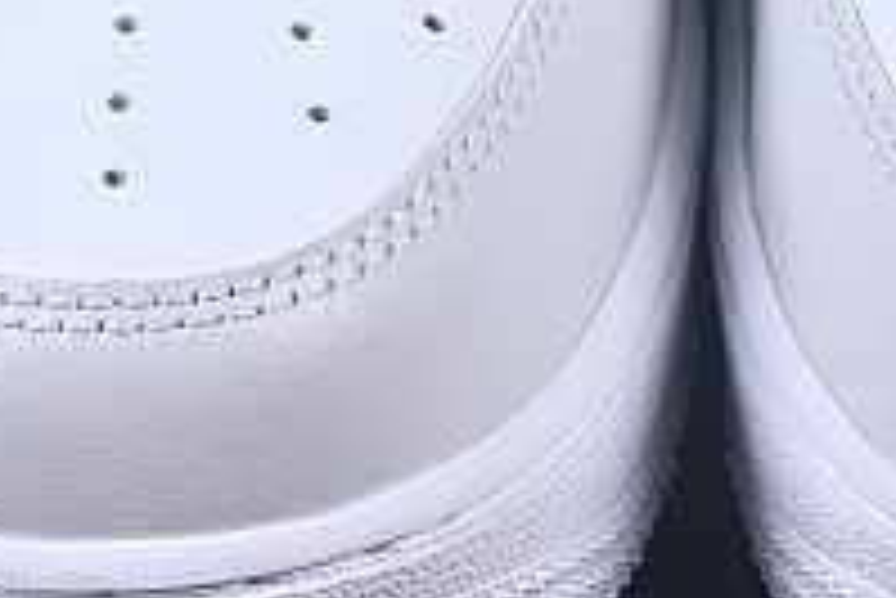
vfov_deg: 3.4
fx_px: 10137
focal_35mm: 407
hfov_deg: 5.1
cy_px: -225
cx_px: 671
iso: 160
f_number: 8
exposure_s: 1/80
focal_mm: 50
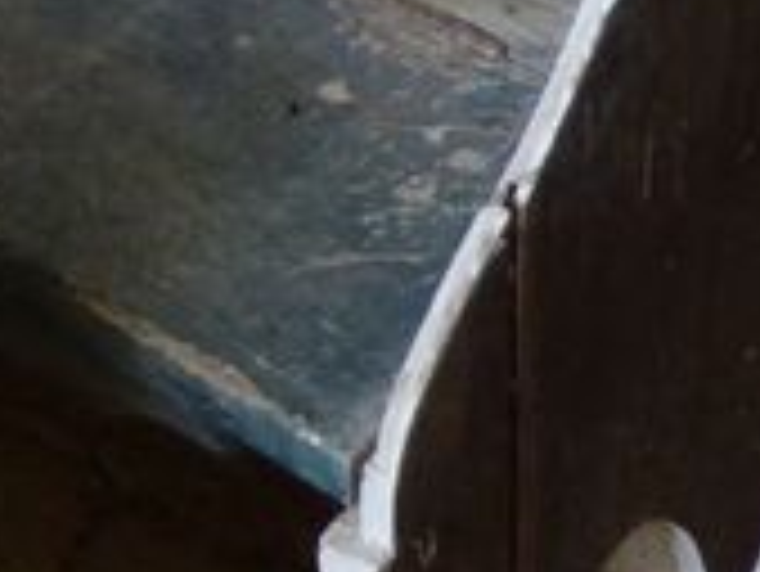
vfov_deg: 9.7
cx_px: -380
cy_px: -712
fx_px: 3032
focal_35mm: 138
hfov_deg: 13.5
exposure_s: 1/30
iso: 400
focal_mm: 4.5
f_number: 2.8
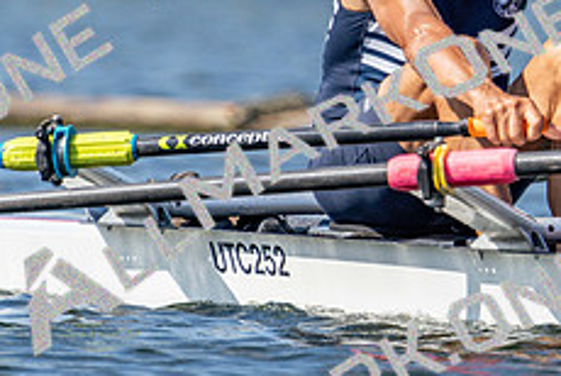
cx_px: 520
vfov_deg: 0.9
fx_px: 23326
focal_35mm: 1495
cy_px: -23
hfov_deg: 1.4
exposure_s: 1/2000
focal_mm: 594
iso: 400
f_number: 6.3
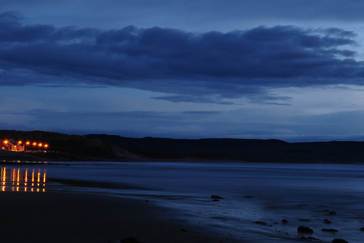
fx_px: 735
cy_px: 129
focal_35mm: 73
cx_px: 184
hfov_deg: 27.8
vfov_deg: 18.8
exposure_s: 5
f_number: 14
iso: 320
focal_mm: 35
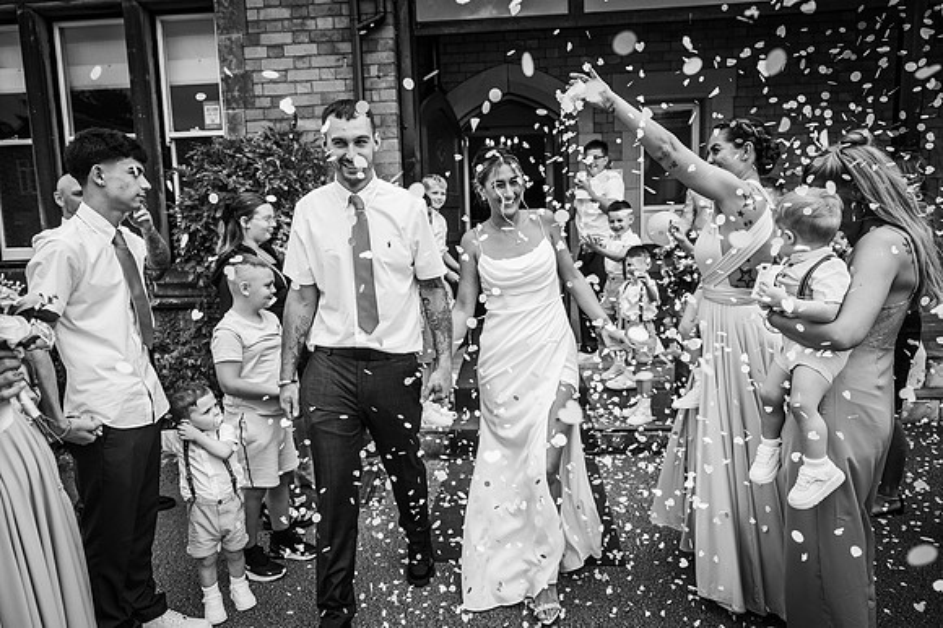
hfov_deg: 73.8
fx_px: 628
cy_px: 314
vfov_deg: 53.1
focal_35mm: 24
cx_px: 472
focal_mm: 24
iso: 560
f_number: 4
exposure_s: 1/1000
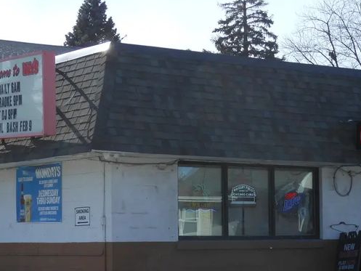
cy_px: 178
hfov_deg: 19.1
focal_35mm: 103
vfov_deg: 14.4
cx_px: 169
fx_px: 1074
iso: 80
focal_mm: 8.9
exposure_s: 1/640
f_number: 4
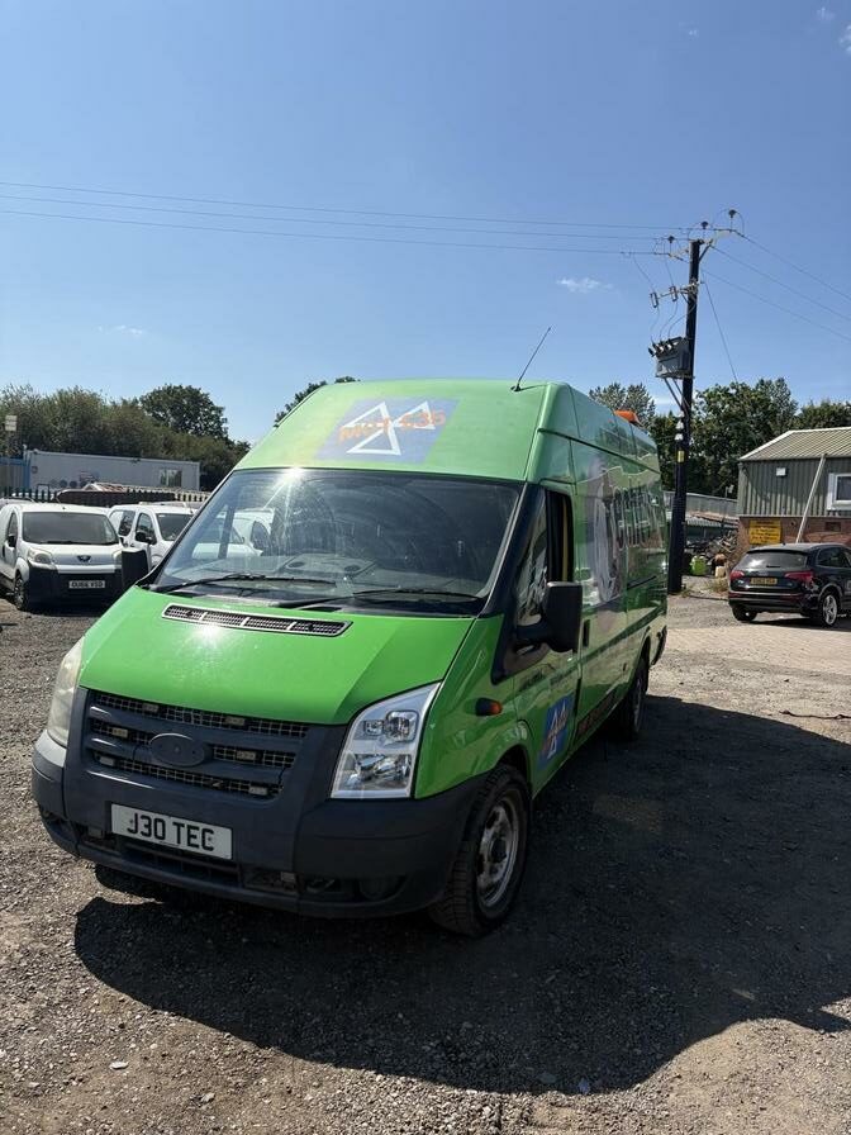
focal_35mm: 26
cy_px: 568
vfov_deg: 67.3
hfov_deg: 53.1
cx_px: 426
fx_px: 852
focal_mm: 5.96
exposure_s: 1/4608
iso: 50
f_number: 1.6
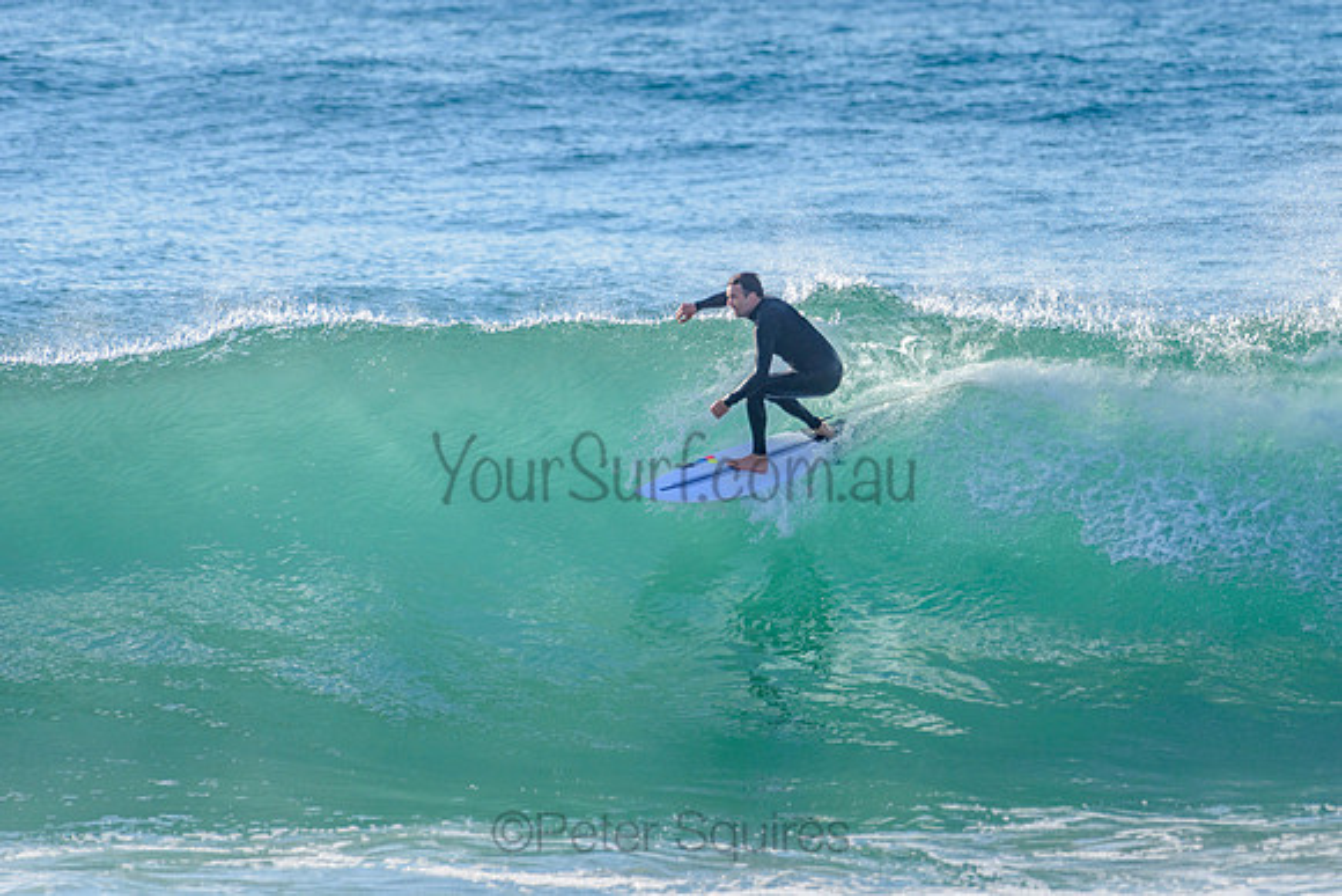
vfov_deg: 2.2
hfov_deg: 3.4
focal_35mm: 613
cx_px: 823
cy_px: 347
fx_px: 22864
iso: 220
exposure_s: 1/2000
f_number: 5.6
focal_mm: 500
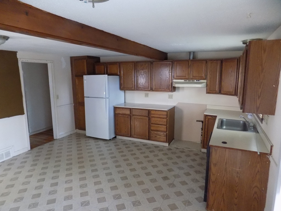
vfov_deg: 58.9
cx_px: 140
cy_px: 106
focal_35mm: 23
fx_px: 187
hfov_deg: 73.9
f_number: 3.1
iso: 400
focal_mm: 4
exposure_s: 1/13
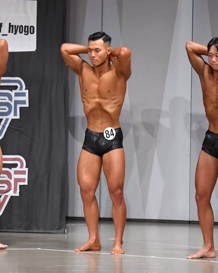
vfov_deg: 6.8
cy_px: 136
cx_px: 136
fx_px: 2307
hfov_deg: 5.4
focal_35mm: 286
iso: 6400
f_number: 5.6
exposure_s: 1/400
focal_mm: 135
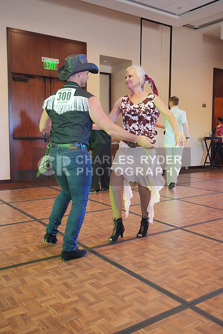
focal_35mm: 35
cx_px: 112
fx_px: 325
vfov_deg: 54.4
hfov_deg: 37.9
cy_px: 167
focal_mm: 35
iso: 12800
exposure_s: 1/400
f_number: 4
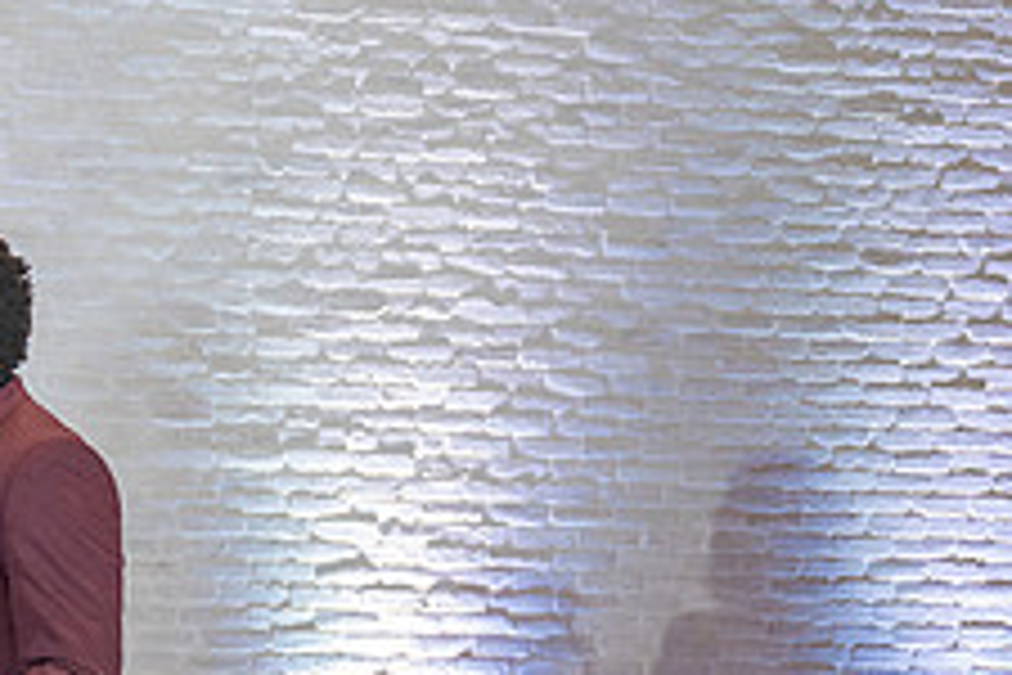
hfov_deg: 16.7
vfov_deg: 11.3
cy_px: 756
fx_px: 3345
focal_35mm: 119
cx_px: -108
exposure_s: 1/200
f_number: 2.8
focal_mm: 40
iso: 2000
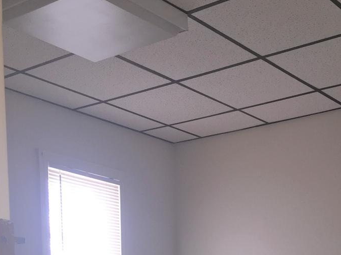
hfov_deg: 29.0
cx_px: 253
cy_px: 377
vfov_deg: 19.5
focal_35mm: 66
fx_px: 650
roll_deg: +0.4
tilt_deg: -2.0
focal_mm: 4.15
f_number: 2.2
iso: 32
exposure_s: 1/30
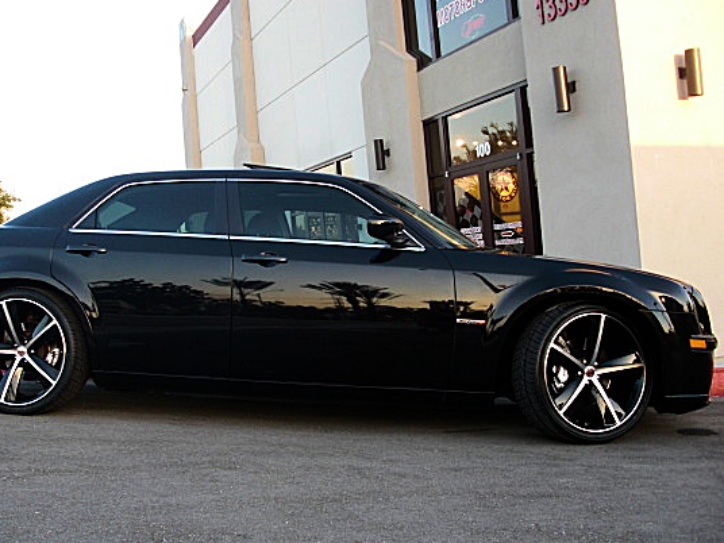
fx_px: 899
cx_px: 317
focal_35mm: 43
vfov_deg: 33.6
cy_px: 262
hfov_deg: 43.8
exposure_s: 1/100
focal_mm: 6.3
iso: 100
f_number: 2.8
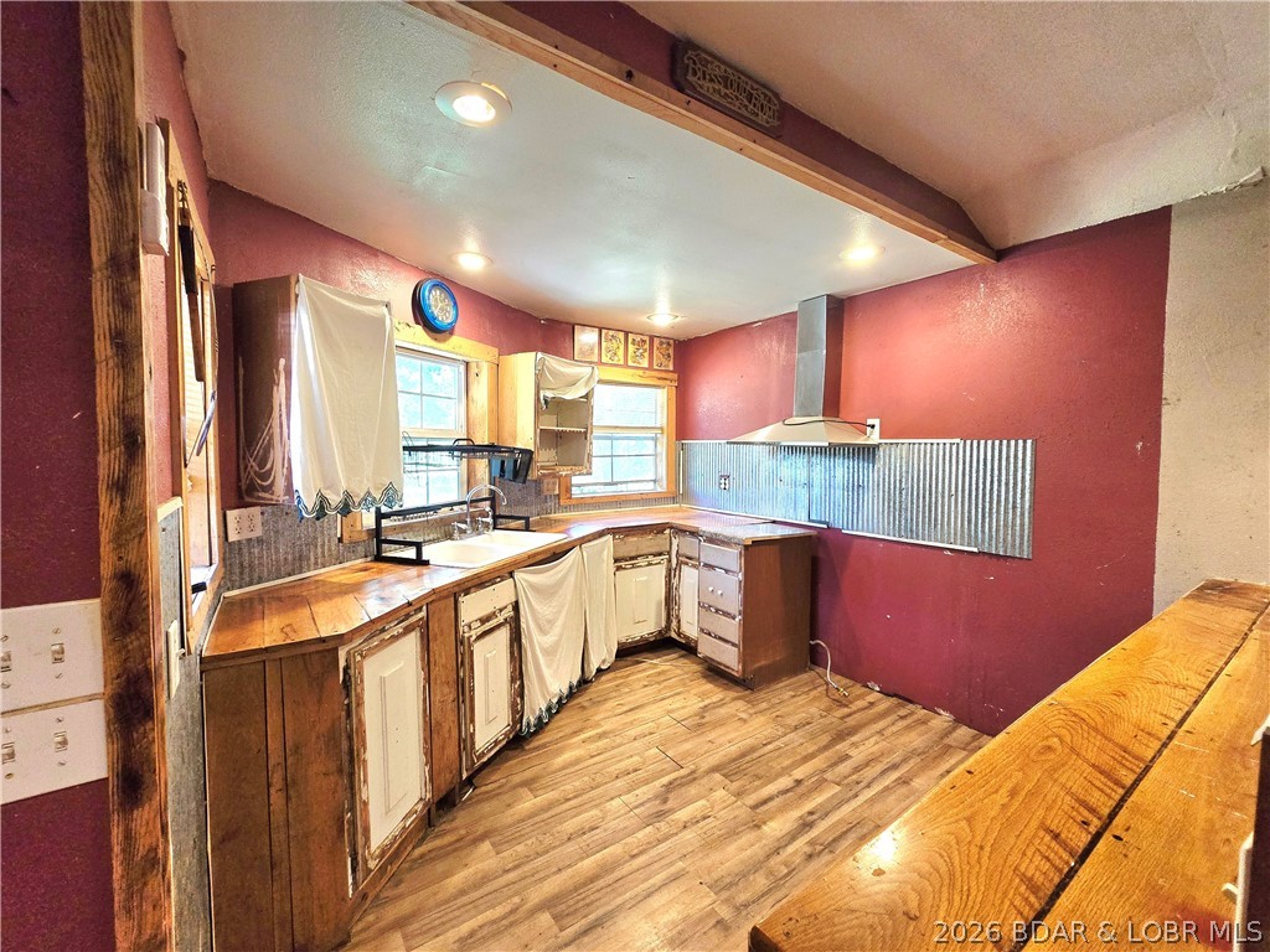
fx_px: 477
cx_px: 635
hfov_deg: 106.2
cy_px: 476
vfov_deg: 89.9
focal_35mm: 13
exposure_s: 1/60.2
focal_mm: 2.2
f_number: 2.2
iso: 250
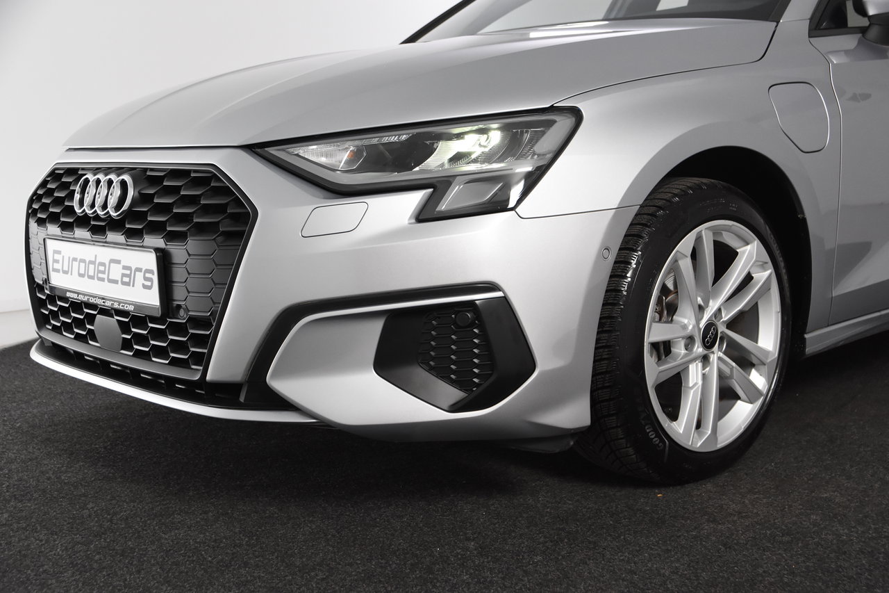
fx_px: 1148
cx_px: 444
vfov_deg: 28.9
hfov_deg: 42.3
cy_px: 296
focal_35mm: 46
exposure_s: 1/100
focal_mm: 31
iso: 1600
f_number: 5
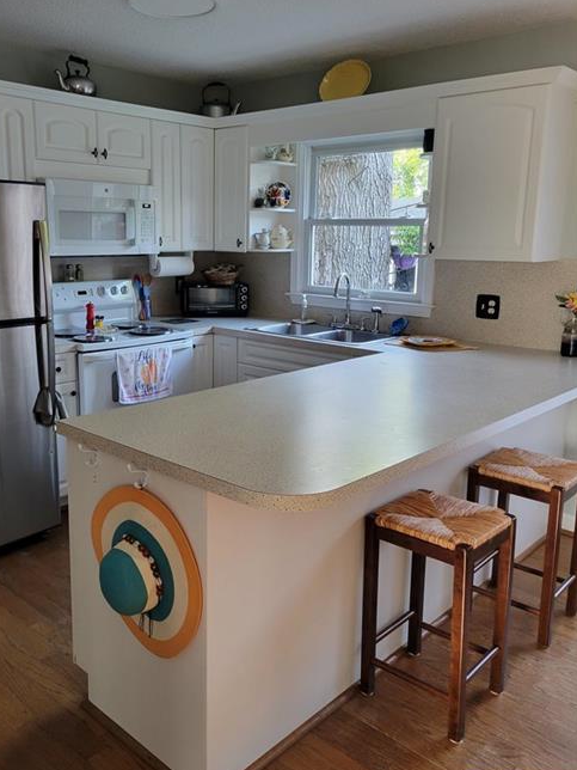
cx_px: 237
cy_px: 358
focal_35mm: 31
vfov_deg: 58.3
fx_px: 689
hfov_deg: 45.2
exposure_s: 1/60
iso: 200
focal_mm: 5.4
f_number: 1.8
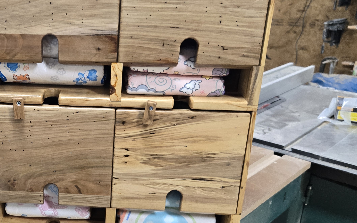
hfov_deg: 41.2
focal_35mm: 46
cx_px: 60
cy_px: 124
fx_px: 448
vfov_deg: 28.0
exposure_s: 1/120
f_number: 1.8
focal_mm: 5.4
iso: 400
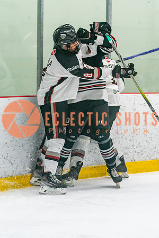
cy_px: 119
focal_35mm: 141
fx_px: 933
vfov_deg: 14.6
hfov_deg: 9.7
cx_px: 78
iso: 3200
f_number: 2.8
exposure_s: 1/1250
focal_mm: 92
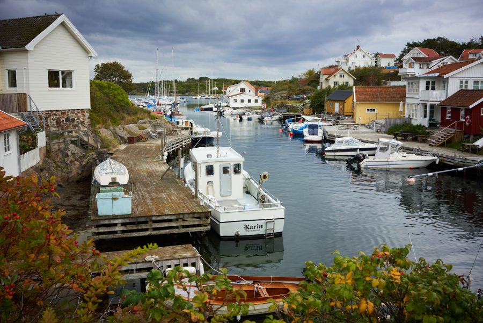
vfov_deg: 37.9
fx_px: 470
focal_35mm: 35
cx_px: 242
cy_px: 162
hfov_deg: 54.4
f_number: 11
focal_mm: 35
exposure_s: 1/20
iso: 100
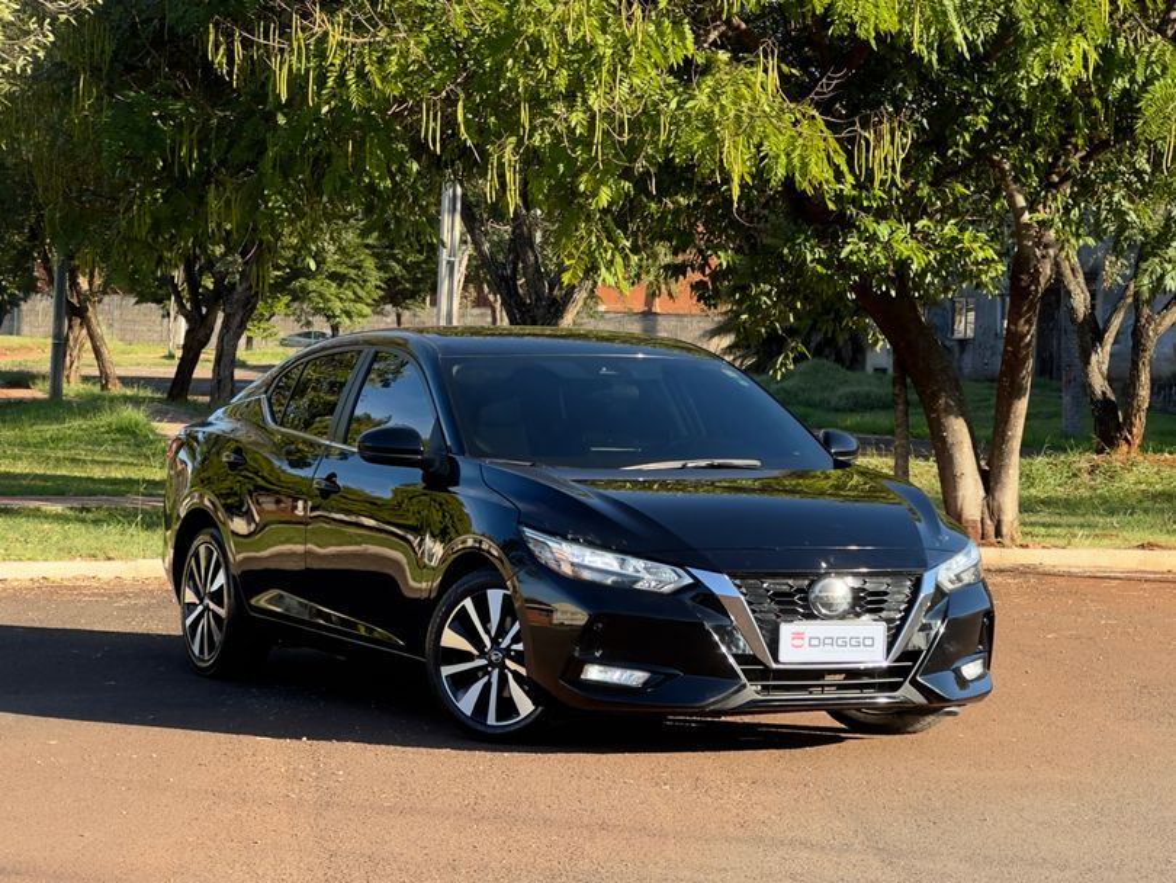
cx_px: 588
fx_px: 2617
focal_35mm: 77
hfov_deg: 25.3
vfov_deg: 19.1
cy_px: 442
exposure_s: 1/167
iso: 25
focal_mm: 9
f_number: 2.8
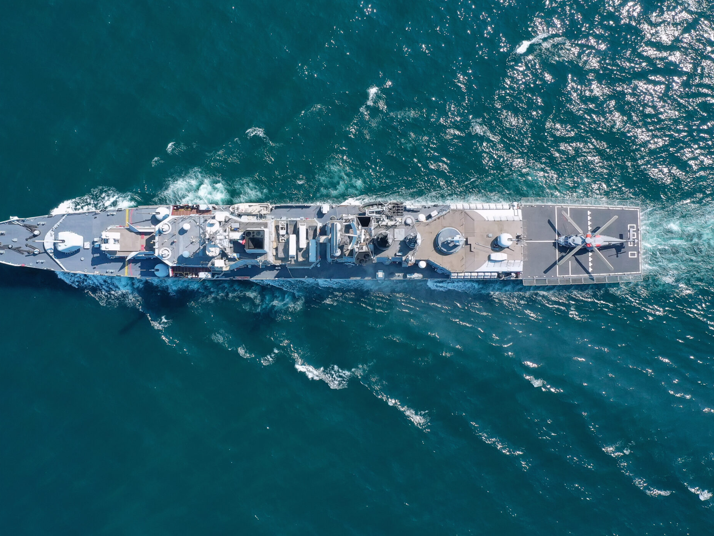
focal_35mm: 37
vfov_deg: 38.5
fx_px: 763
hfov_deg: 50.1
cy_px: 219
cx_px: 329
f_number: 6.3
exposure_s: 1/640
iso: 400
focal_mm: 10.3
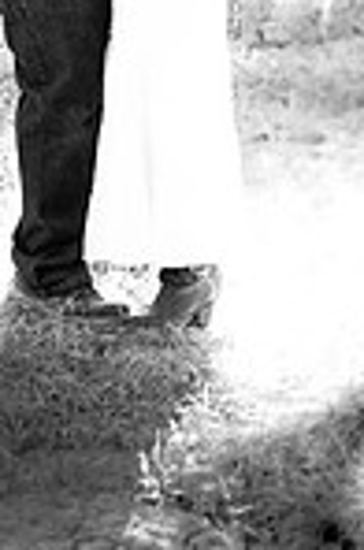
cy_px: -256
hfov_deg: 9.3
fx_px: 2225
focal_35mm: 146
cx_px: 98
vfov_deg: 13.3
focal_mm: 48
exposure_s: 1/160
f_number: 2.8
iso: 200
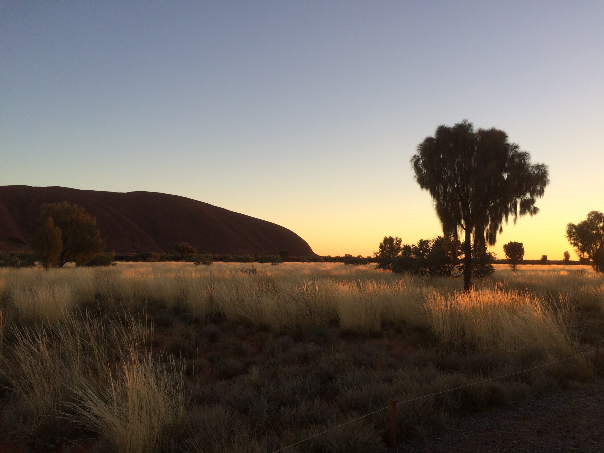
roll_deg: -1.1
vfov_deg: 48.2
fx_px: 506
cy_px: 226
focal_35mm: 29
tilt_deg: +0.1
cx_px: 302
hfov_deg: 61.7
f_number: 2.2
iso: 32
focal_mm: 4.15
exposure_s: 1/398
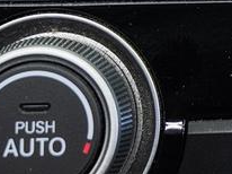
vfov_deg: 5.6
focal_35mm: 250
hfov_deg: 7.5
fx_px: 1674
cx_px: 542
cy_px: -309
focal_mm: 34
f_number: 3.5
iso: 640
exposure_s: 1/40
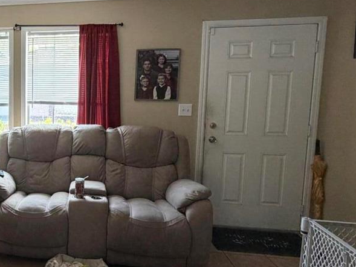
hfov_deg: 42.2
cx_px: -2
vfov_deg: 37.7
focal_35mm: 38
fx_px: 391
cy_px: 131
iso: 250
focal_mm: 2.22
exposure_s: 1/60
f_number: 2.2
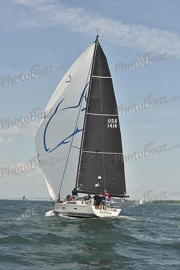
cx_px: 90
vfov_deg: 28.8
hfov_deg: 19.5
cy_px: 135
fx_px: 525
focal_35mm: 70
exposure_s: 1/1600
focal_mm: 70
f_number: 9
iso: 400
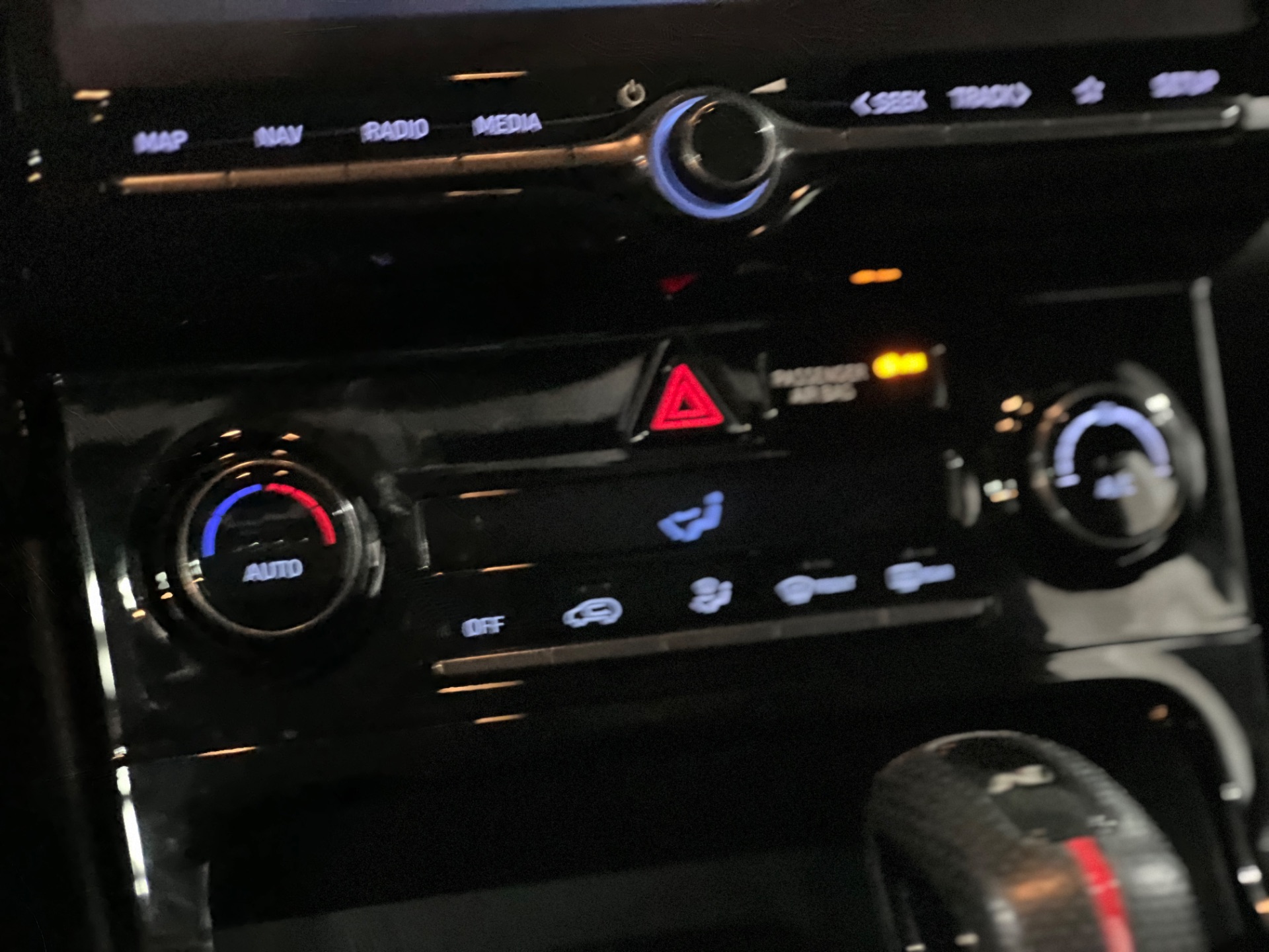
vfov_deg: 19.1
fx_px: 2823
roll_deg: -1.1
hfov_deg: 25.3
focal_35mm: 77
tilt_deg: -16.6
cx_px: 634
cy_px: 476
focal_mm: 9
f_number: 2.8
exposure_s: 1/15
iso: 2000
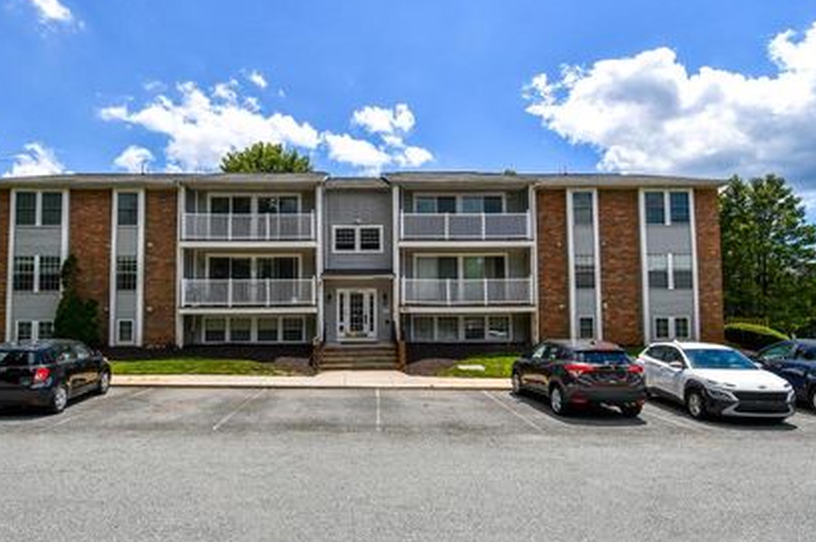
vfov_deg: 57.0
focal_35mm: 22
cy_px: 302
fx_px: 498
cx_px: 345
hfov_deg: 78.1
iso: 100
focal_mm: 12
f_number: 10
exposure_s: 1/400
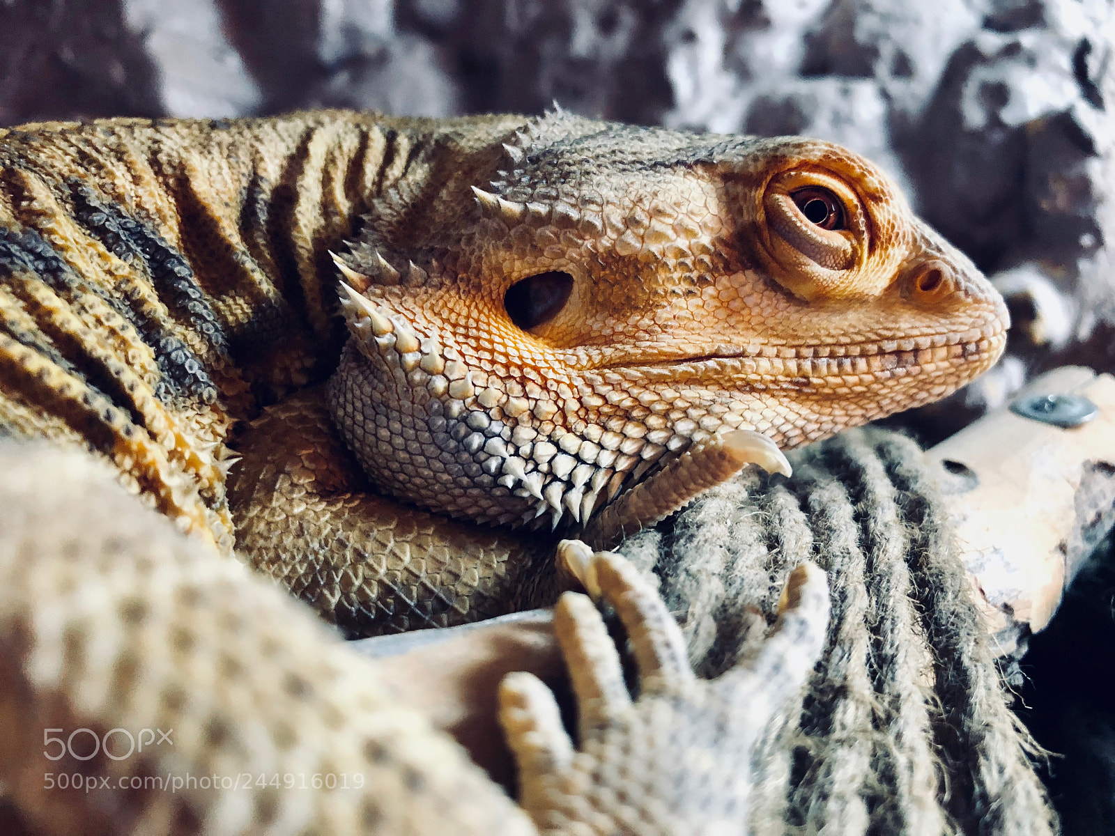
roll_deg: -0.2
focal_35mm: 28
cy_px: 418
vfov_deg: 49.7
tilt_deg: -11.1
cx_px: 558
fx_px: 902
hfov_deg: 63.4
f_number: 1.8
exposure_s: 1/9
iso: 100
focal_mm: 3.99
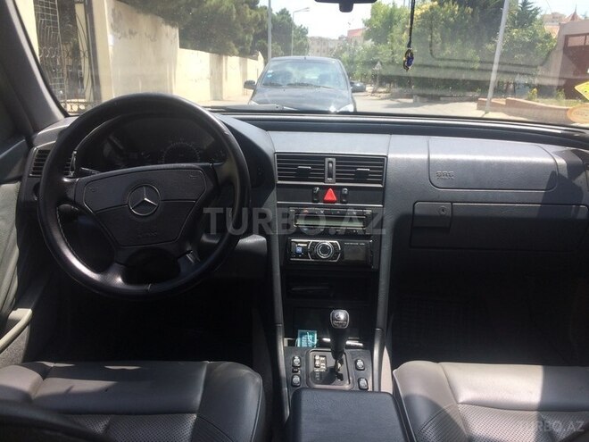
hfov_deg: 61.7
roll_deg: +0.3
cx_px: 294
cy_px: 221
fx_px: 493
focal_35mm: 29
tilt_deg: -18.2
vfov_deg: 48.2
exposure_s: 1/651
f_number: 2.2
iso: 32
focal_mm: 4.15
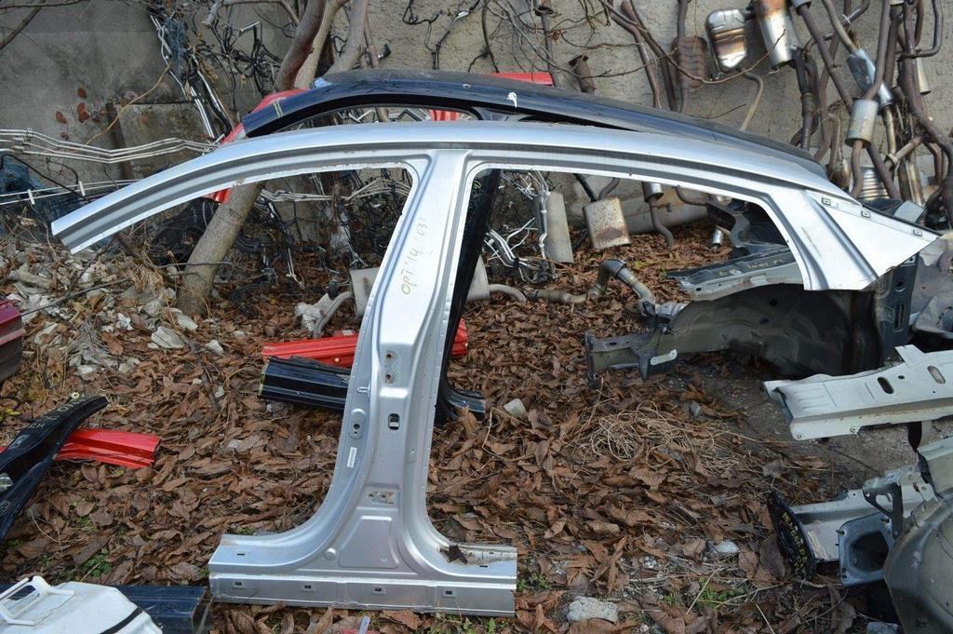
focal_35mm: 27
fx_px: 714
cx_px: 476
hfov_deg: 67.4
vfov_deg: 47.9
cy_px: 317
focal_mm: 18
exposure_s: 1/125
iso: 180
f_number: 5.6
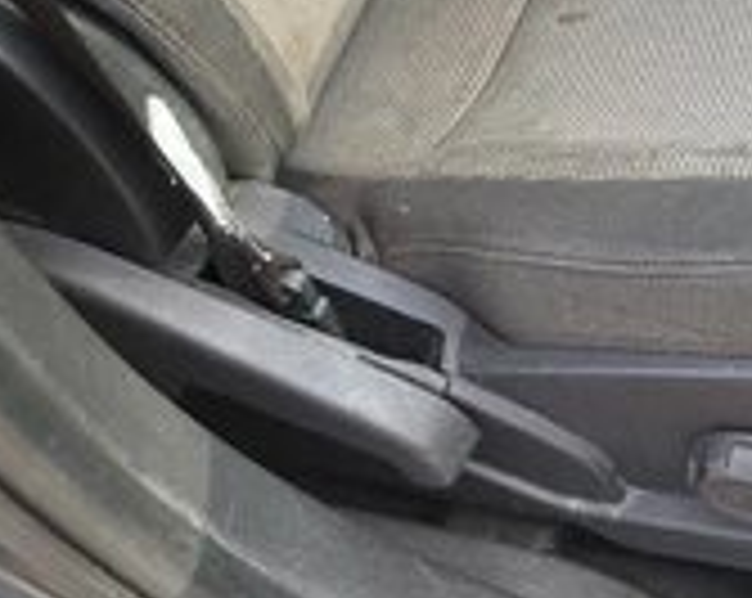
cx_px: 806
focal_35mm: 68
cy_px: 63
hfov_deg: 26.0
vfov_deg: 21.9
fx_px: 1511
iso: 32
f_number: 1.8
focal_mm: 3
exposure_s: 1/122
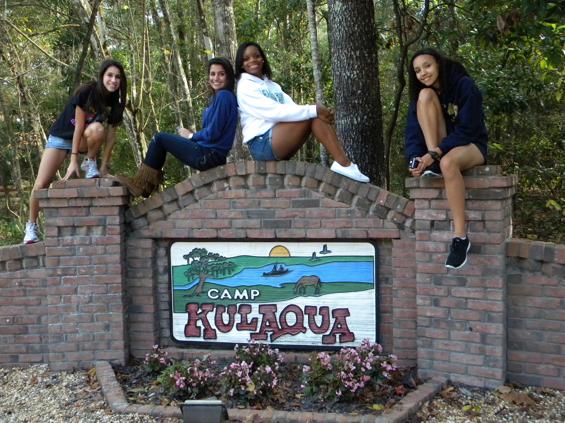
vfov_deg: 39.7
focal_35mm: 36
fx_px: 588
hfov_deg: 51.4
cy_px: 212
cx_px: 282
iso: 400
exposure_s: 1/232
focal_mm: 6.4
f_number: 3.7
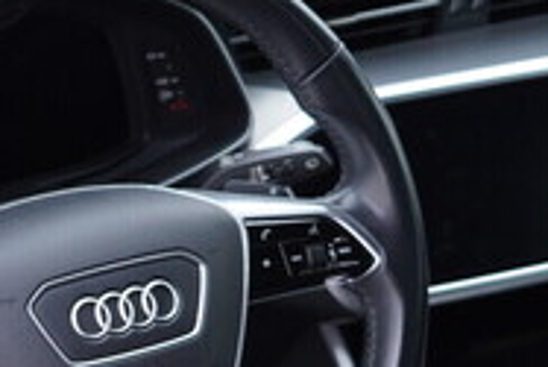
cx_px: 126
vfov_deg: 12.8
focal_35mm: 106
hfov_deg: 19.1
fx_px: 1615
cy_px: 371
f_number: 2.8
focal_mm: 24
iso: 160
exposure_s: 1/40
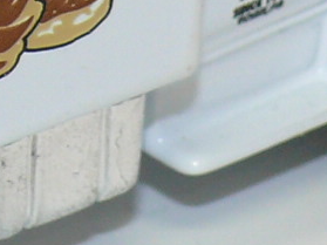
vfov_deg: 2.9
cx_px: -144
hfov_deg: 3.9
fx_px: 4825
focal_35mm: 511
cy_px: -106
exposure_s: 1/30
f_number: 4
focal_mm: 12.4
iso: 100
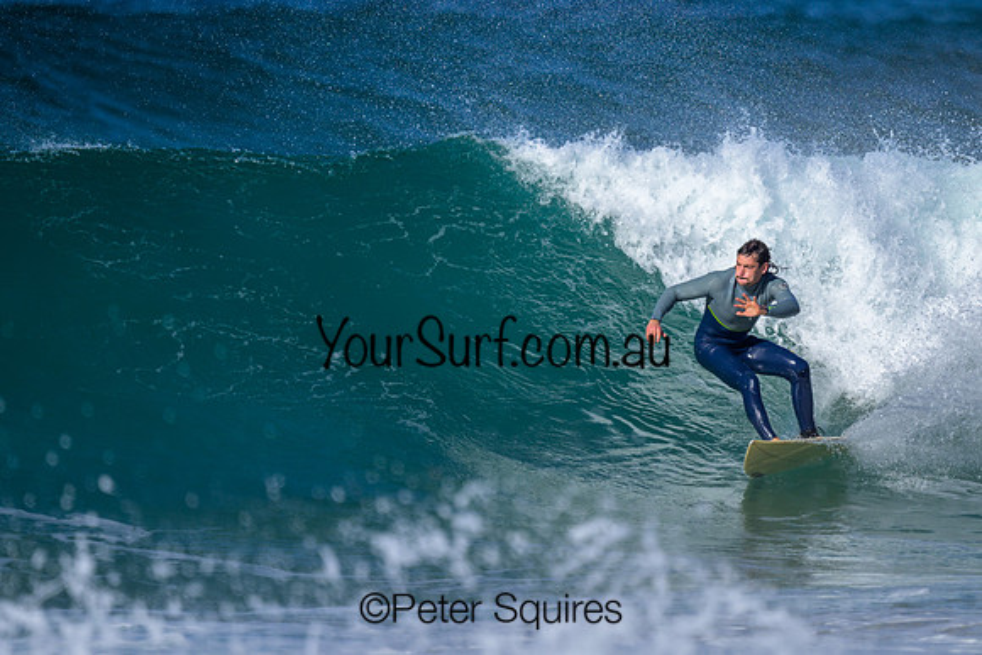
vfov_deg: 1.3
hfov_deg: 1.9
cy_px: 253
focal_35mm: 1100
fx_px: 30010
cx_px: 646
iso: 220
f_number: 6.3
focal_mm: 800
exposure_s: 1/2000
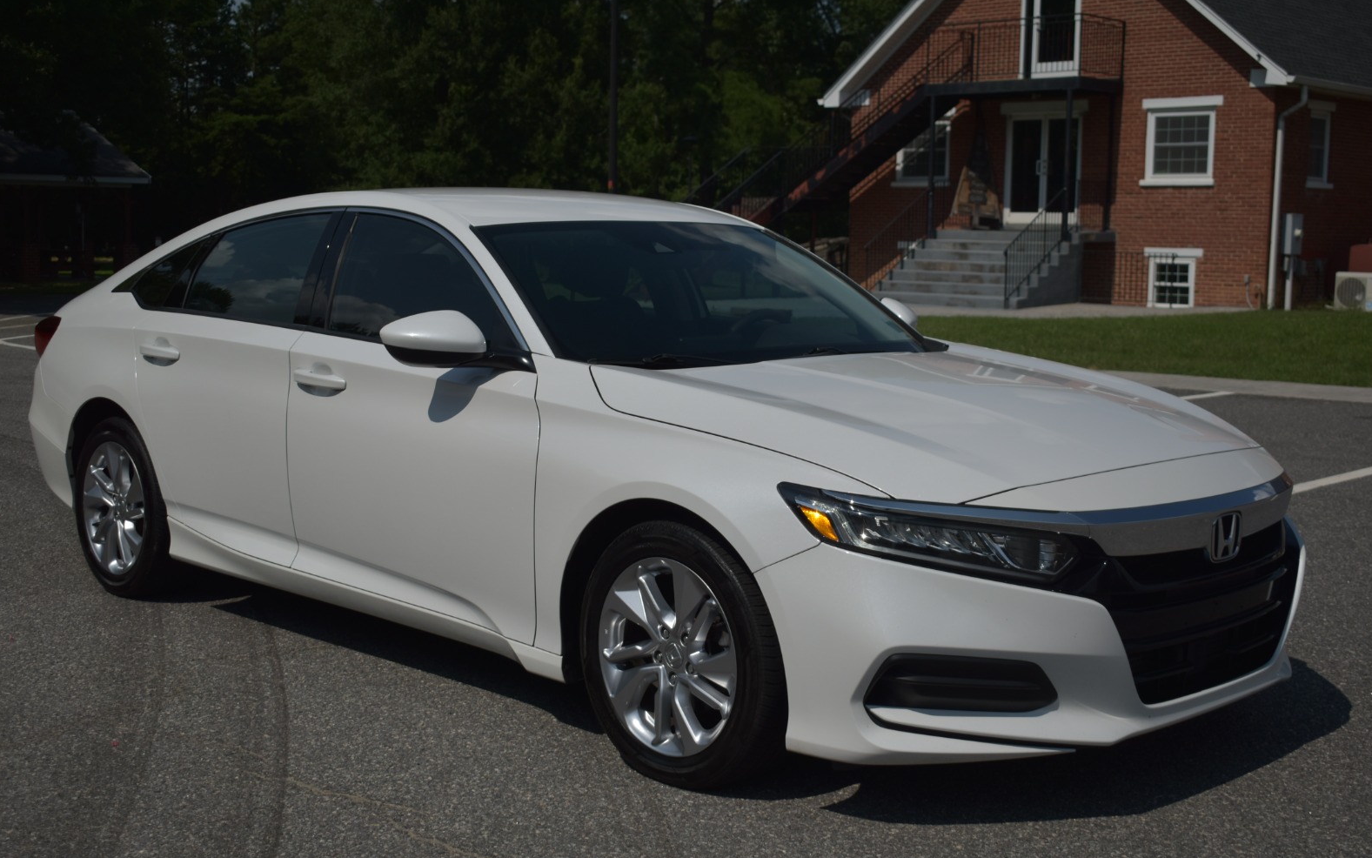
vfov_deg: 28.3
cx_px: 689
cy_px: 446
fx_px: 1702
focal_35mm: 46
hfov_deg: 43.9
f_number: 4.2
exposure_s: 1/3200
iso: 100
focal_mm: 29
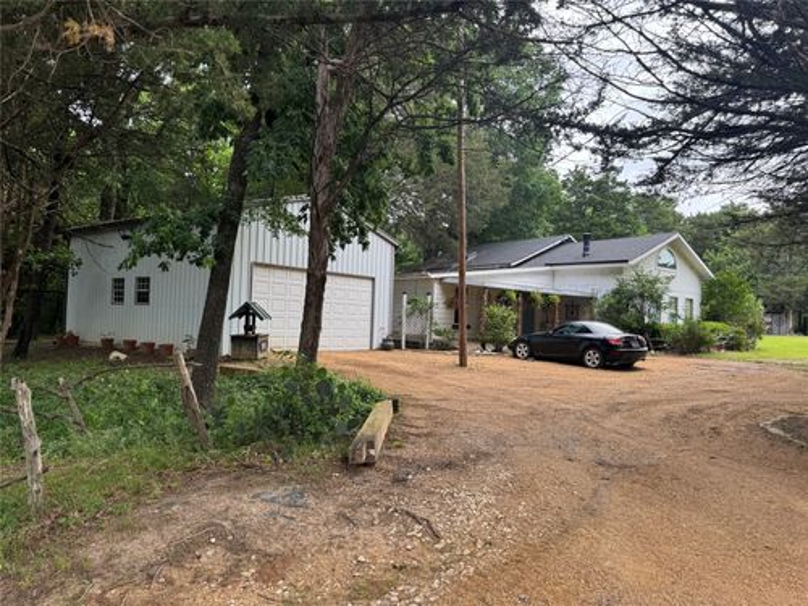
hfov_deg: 71.6
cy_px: 303
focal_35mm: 24
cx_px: 404
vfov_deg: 56.8
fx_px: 560
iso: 80
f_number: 1.78
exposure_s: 1/394
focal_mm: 6.76
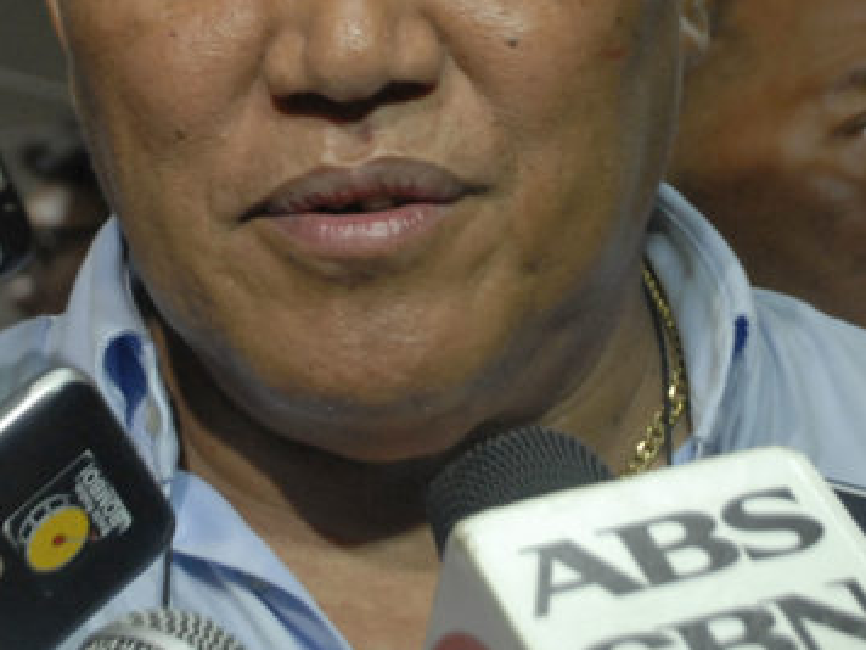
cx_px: 445
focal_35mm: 166
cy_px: -84
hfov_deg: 11.9
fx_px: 4153
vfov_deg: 8.9
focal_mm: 40
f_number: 5.6
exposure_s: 1/40
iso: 500
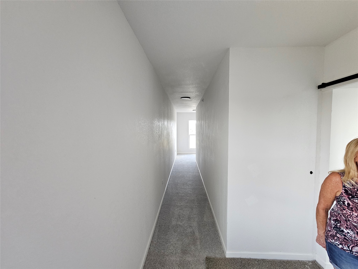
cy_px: 134
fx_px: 134
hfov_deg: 106.2
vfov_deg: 89.9
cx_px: 179
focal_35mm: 13
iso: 200
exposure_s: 1/77.4
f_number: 2.2
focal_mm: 2.2
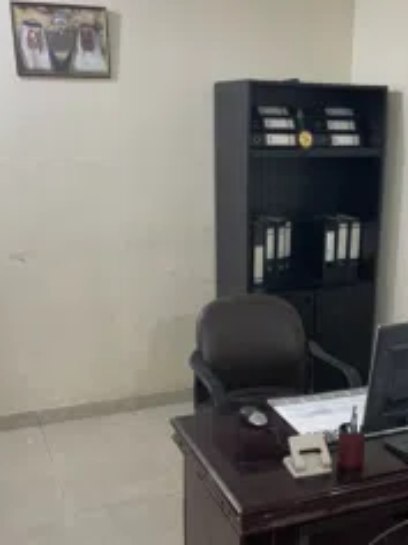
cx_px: 281
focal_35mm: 44
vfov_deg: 42.8
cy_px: 323
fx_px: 691
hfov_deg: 32.5
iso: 320
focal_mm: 5.1
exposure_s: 1/50
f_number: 1.6
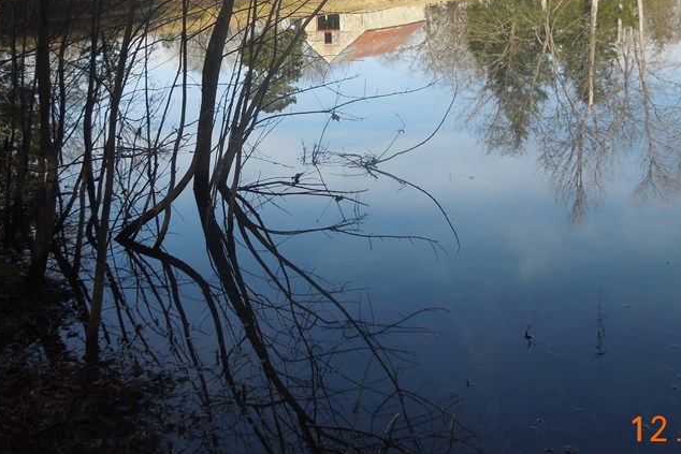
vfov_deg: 31.3
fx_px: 795
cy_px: 104
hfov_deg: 46.4
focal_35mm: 42
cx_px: 330
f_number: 3.3
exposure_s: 1/500
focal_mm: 4.5
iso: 100
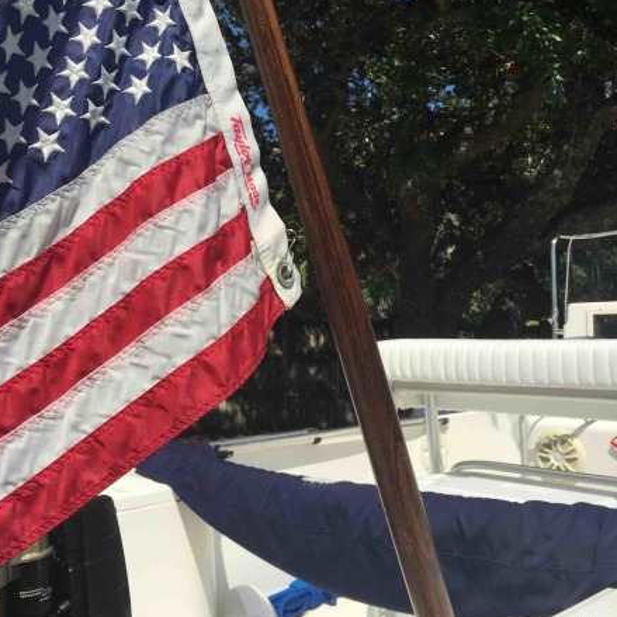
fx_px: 706
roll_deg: -0.2
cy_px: 238
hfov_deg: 47.2
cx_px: 306
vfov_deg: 46.9
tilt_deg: +16.1
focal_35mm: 35
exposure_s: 1/3049
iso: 32
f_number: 2.2
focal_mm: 4.15
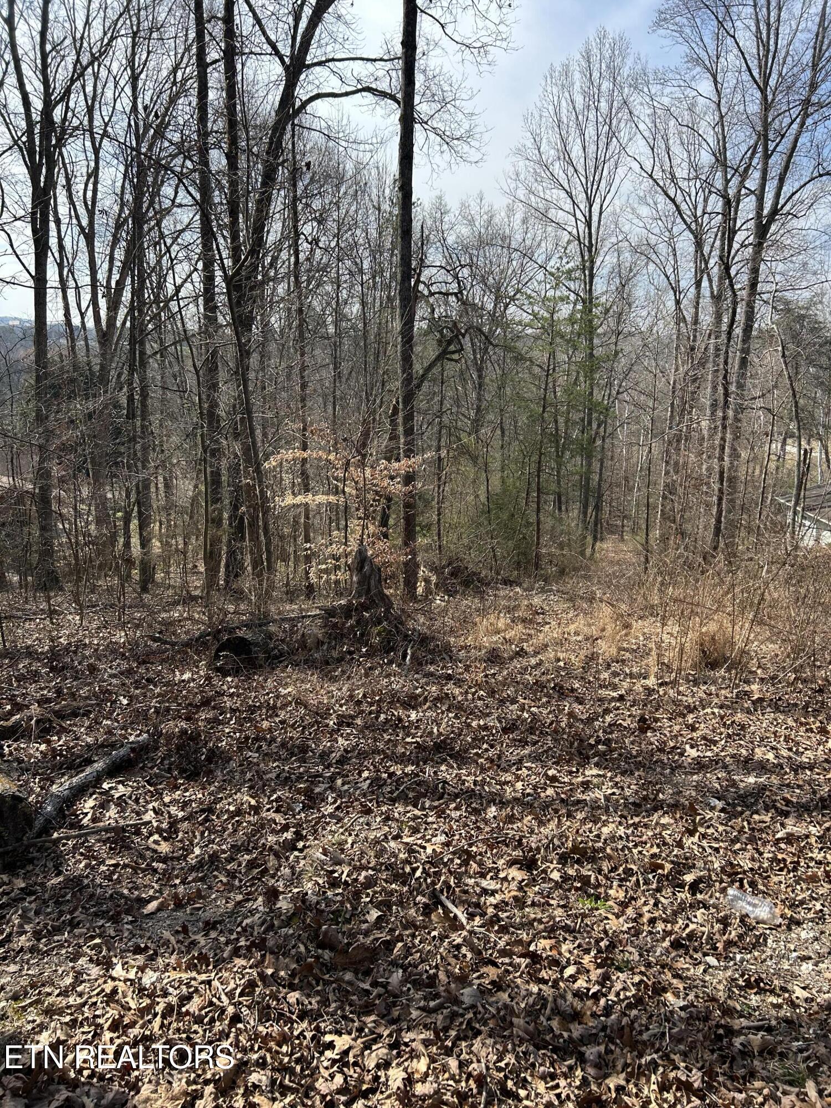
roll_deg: +0.6
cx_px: 416
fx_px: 832
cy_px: 554
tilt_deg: -13.7
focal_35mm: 26
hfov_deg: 53.1
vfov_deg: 67.3
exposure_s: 1/1621
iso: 50
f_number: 1.5
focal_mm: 5.7
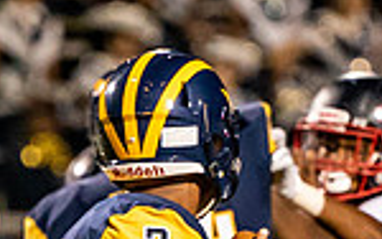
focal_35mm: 1837
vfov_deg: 0.7
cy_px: 343
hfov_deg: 1.1
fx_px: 19139
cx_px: 216
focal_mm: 400
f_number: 5.6
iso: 6400
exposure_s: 1/750
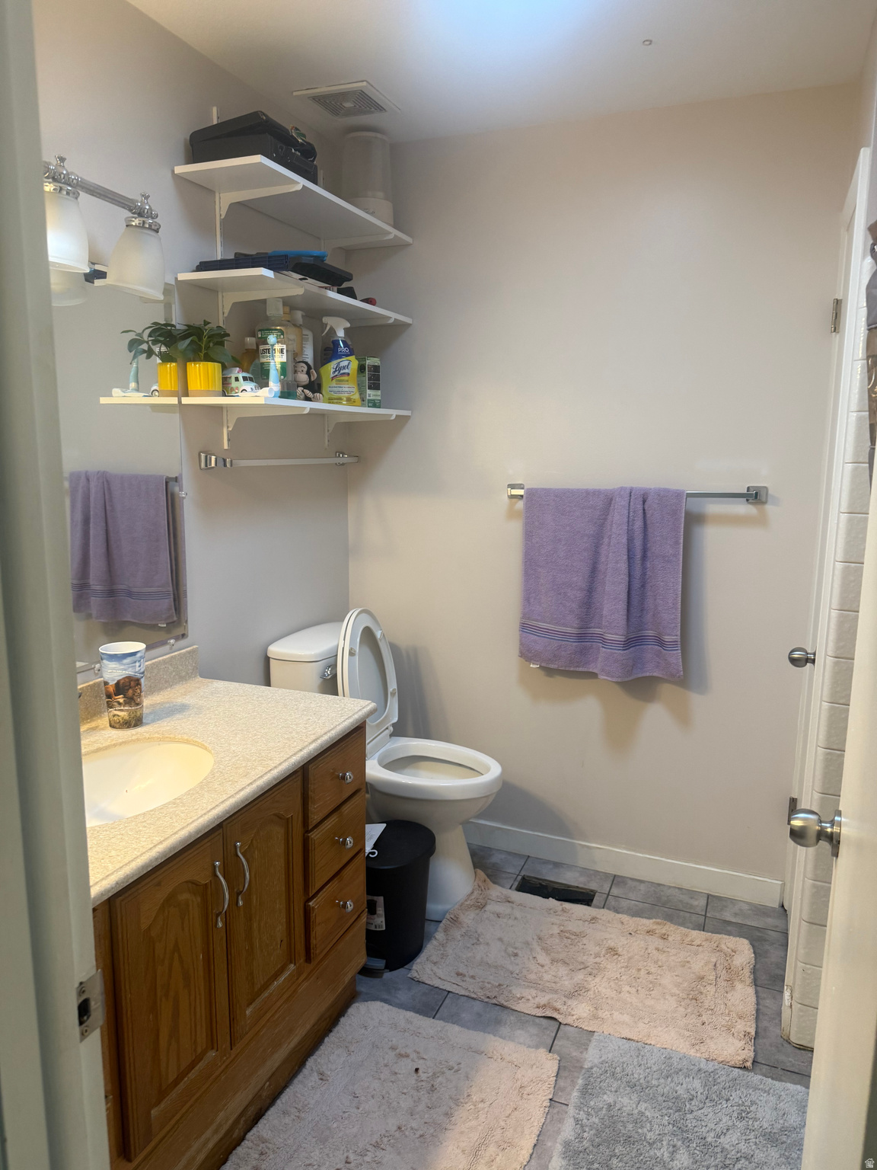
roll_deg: -0.3
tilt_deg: -10.2
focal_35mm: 24
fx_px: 811
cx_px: 438
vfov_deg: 71.6
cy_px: 585
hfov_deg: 56.8
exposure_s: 1/60
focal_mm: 6.76
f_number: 1.78
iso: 160
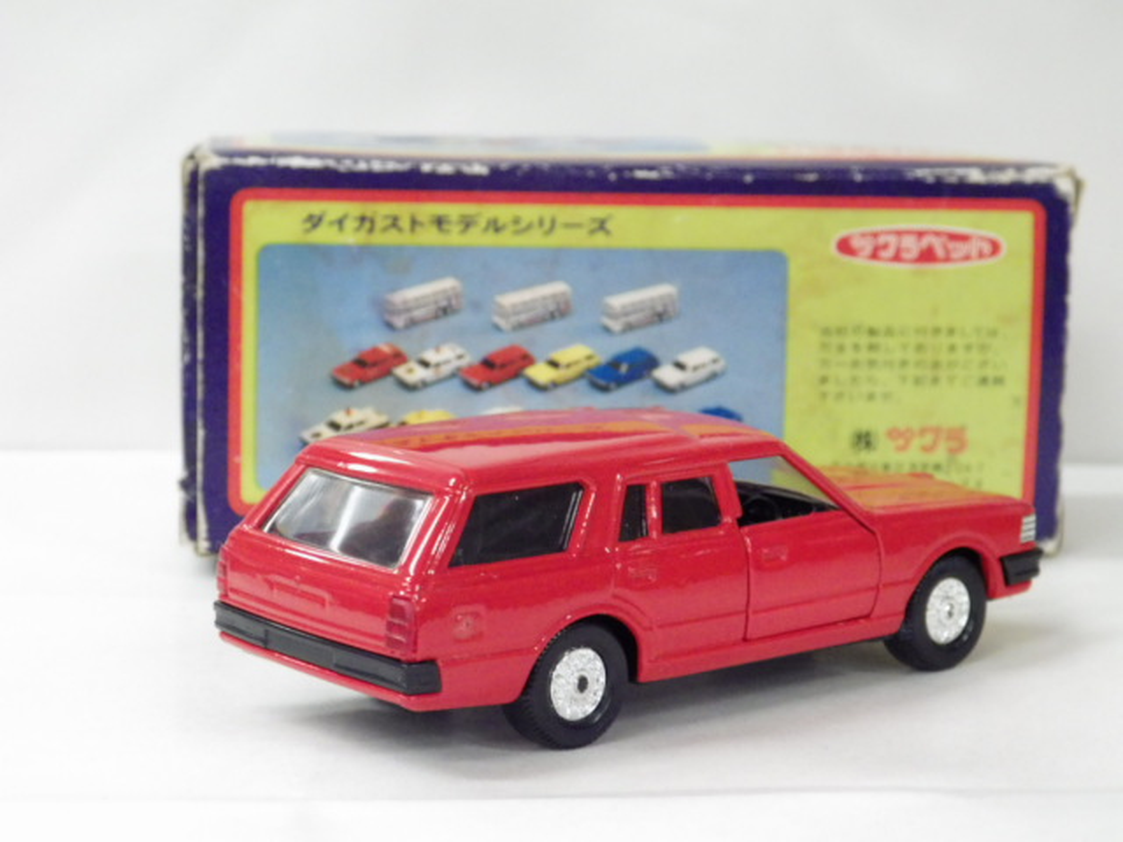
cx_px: 562
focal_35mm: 87
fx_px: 2822
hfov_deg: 22.5
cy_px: 421
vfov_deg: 17.0
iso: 800
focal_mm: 15.6
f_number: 4.4
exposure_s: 1/45
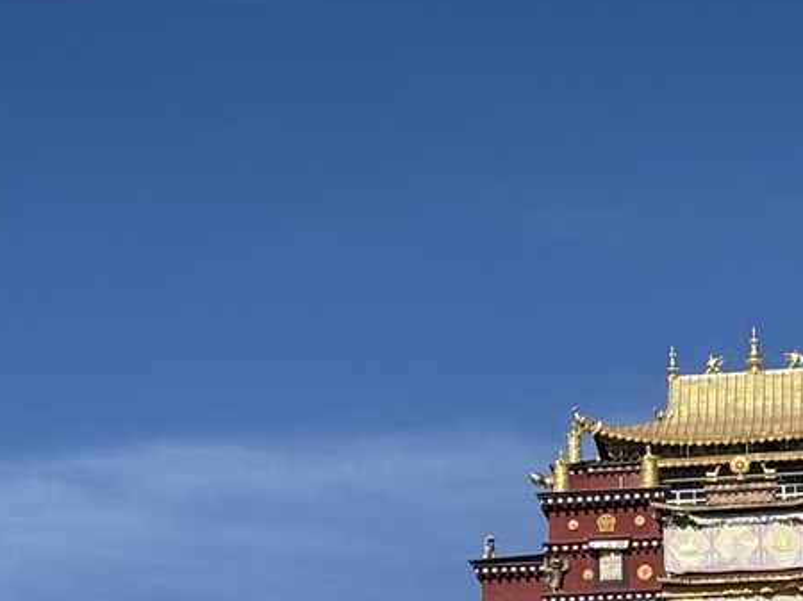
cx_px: -248
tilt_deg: +6.7
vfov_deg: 7.9
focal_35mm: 185
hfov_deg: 10.5
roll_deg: +0.4
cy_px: 788
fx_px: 4289
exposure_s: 1/4630
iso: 25
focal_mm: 5.96
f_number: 1.6
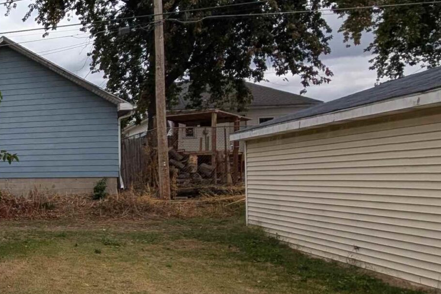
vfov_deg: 37.7
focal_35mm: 35
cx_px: -130
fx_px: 429
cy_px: 171
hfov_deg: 36.2
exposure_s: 1/1721
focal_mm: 2.02
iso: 54
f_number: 1.7
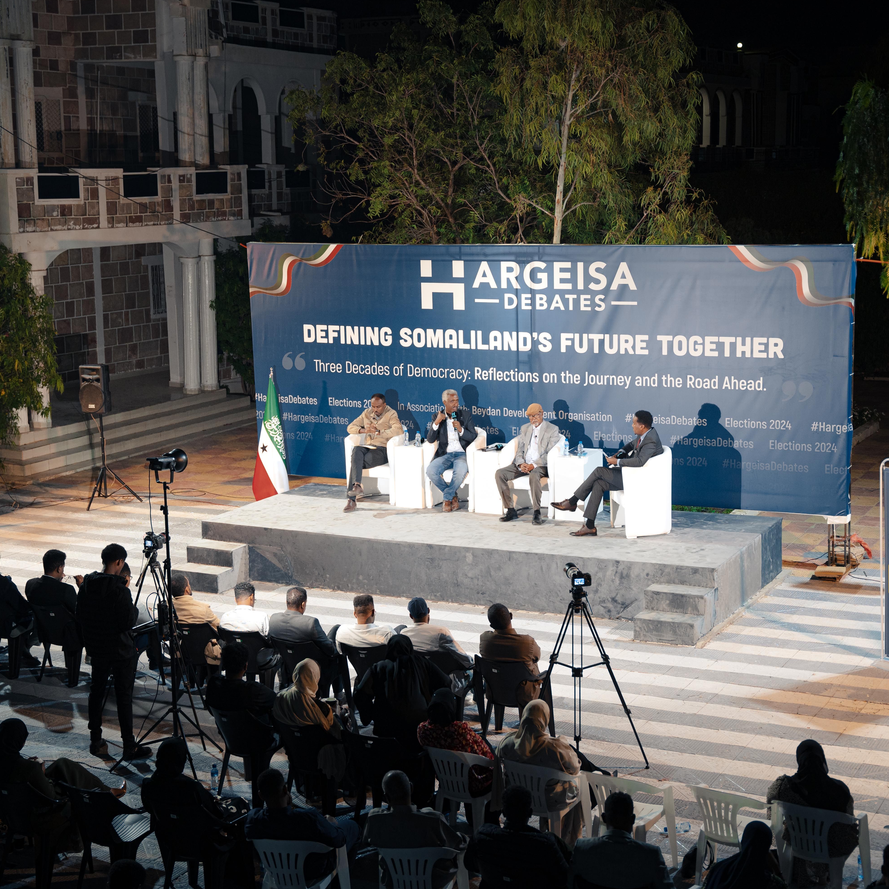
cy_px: 438
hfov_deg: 29.9
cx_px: 437
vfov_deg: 29.9
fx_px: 1667
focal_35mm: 57
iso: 500
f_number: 2.8
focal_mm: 44.3
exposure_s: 1/50
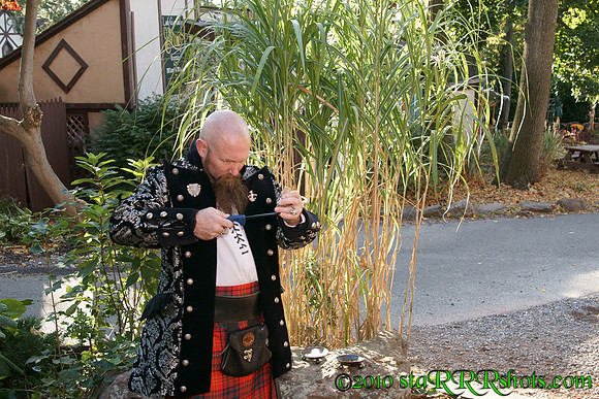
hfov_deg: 46.4
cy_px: 200
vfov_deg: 31.9
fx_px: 699
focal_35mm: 42
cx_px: 300
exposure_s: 1/250
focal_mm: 28
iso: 400
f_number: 4.5
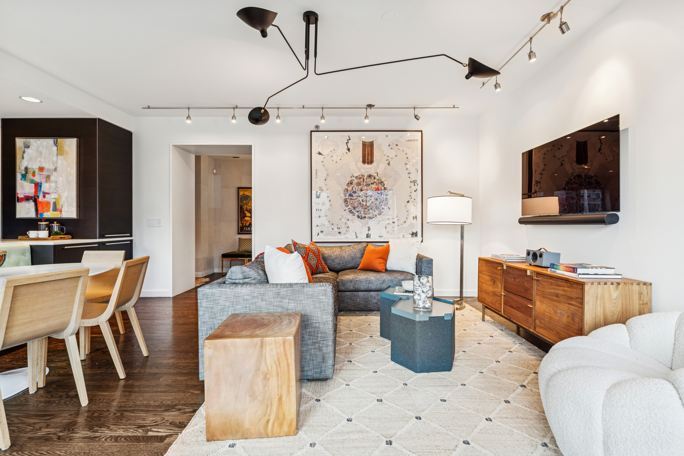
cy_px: 228
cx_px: 342
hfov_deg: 96.7
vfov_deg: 73.7
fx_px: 304
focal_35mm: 16
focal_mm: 16
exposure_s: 1/10
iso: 320
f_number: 8
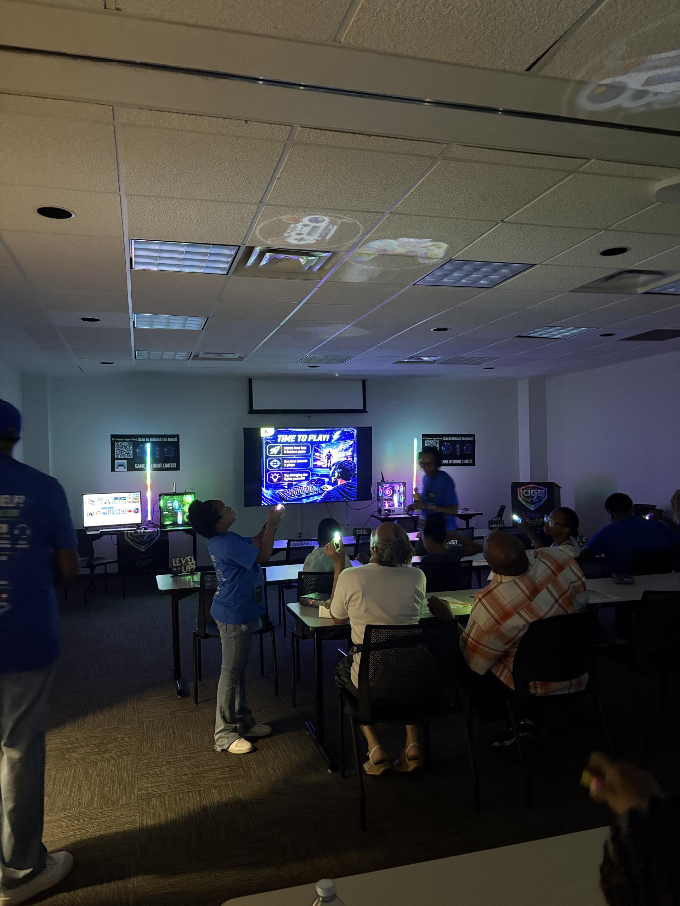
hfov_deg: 53.1
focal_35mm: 26
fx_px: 681
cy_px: 453
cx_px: 340
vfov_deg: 67.3
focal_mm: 5.96
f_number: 1.6
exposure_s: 1/24
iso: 1000
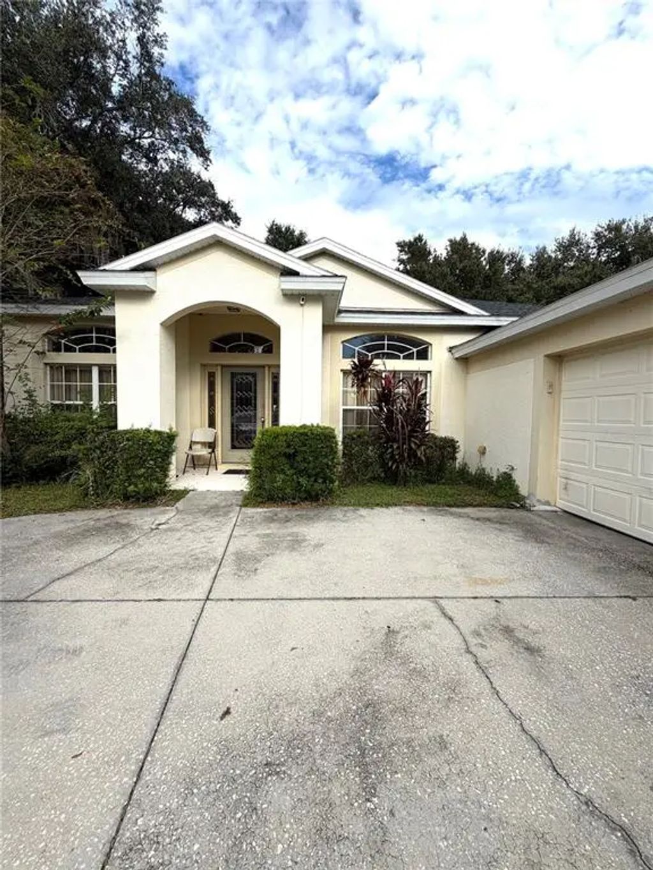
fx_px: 352
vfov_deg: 102.1
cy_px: 435
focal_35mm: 14
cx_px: 326
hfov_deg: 85.7
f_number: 2.2
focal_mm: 2.22
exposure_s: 1/770
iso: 25
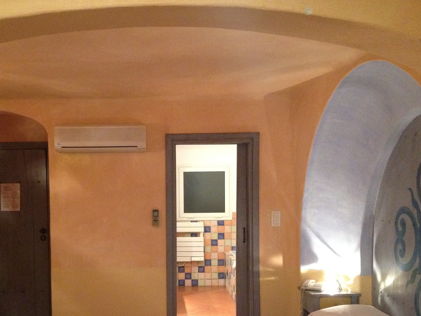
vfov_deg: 29.4
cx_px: 154
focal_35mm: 49
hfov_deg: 38.6
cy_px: 217
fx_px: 596
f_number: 2.4
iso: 500
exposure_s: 1/15
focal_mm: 4.28
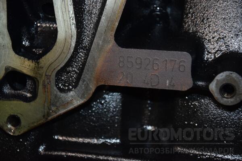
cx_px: 121
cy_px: 80
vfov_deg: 11.4
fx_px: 807
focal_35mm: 120
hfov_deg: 17.1
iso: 800
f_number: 5.3
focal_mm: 80
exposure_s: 1/60
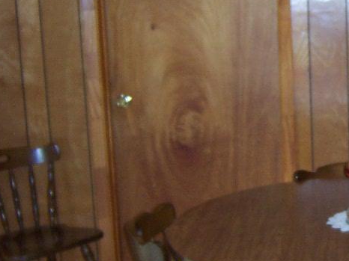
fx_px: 857
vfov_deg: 17.3
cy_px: 139
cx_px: 416
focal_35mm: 85
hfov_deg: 21.4
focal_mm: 5.5
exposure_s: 1/60
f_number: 2.8
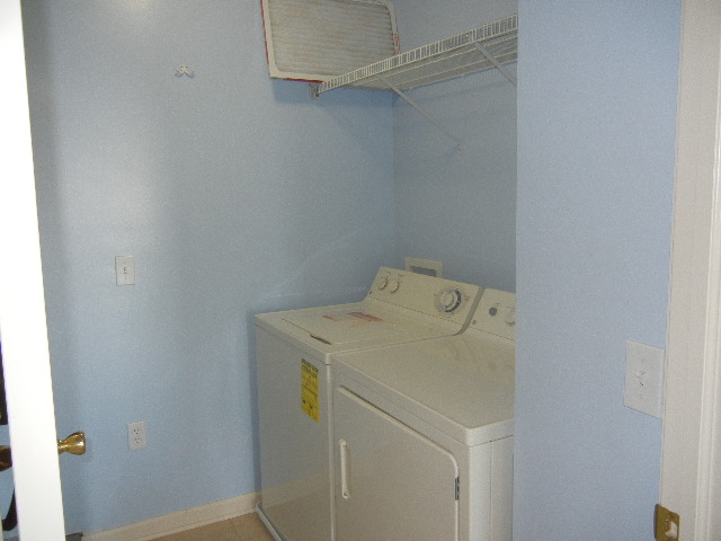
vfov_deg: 46.8
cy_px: 270
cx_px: 360
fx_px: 625
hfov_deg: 60.0
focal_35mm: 30
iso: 200
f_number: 3.5
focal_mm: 5.4
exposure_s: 1/30
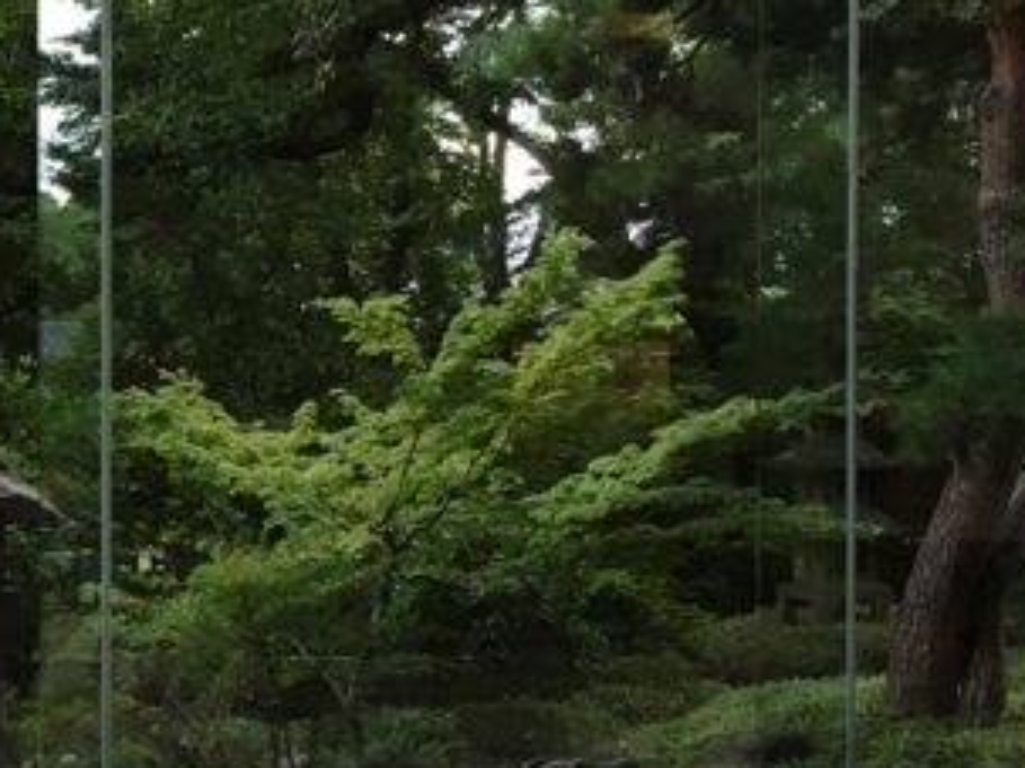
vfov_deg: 15.1
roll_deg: -0.4
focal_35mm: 98
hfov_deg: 18.5
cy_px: 487
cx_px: -335
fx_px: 2901
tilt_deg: -0.1
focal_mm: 4.15
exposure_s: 1/30
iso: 64
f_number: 2.2
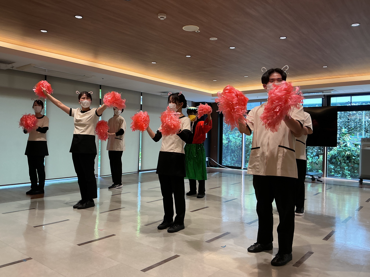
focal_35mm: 29
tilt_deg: -0.2
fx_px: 310
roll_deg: -0.9
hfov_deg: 61.7
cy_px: 138
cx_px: 185
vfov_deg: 48.2
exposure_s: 1/60
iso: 50
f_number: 1.8
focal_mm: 3
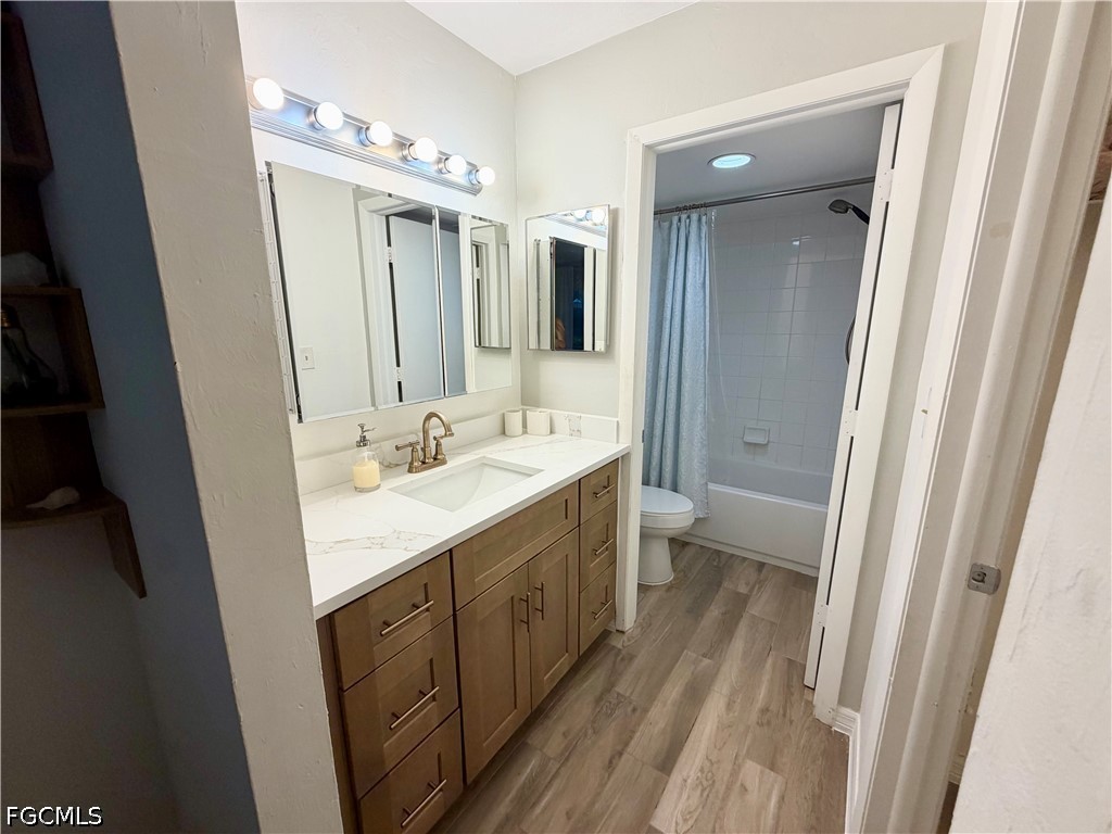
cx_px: 556
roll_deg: -0.3
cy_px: 417
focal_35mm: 14
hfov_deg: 102.1
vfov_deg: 85.7
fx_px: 450
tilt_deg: -12.6
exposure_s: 1/120
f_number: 2.2
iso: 80
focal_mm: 2.22
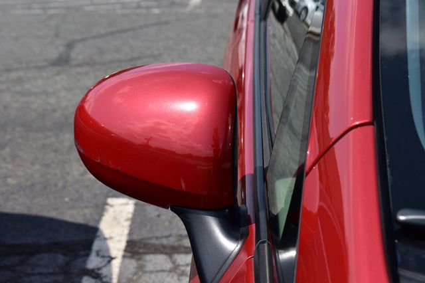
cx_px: 212
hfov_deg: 24.6
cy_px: 142
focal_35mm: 82
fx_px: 973
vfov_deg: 16.5
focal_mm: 55
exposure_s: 1/500
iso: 280
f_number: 11
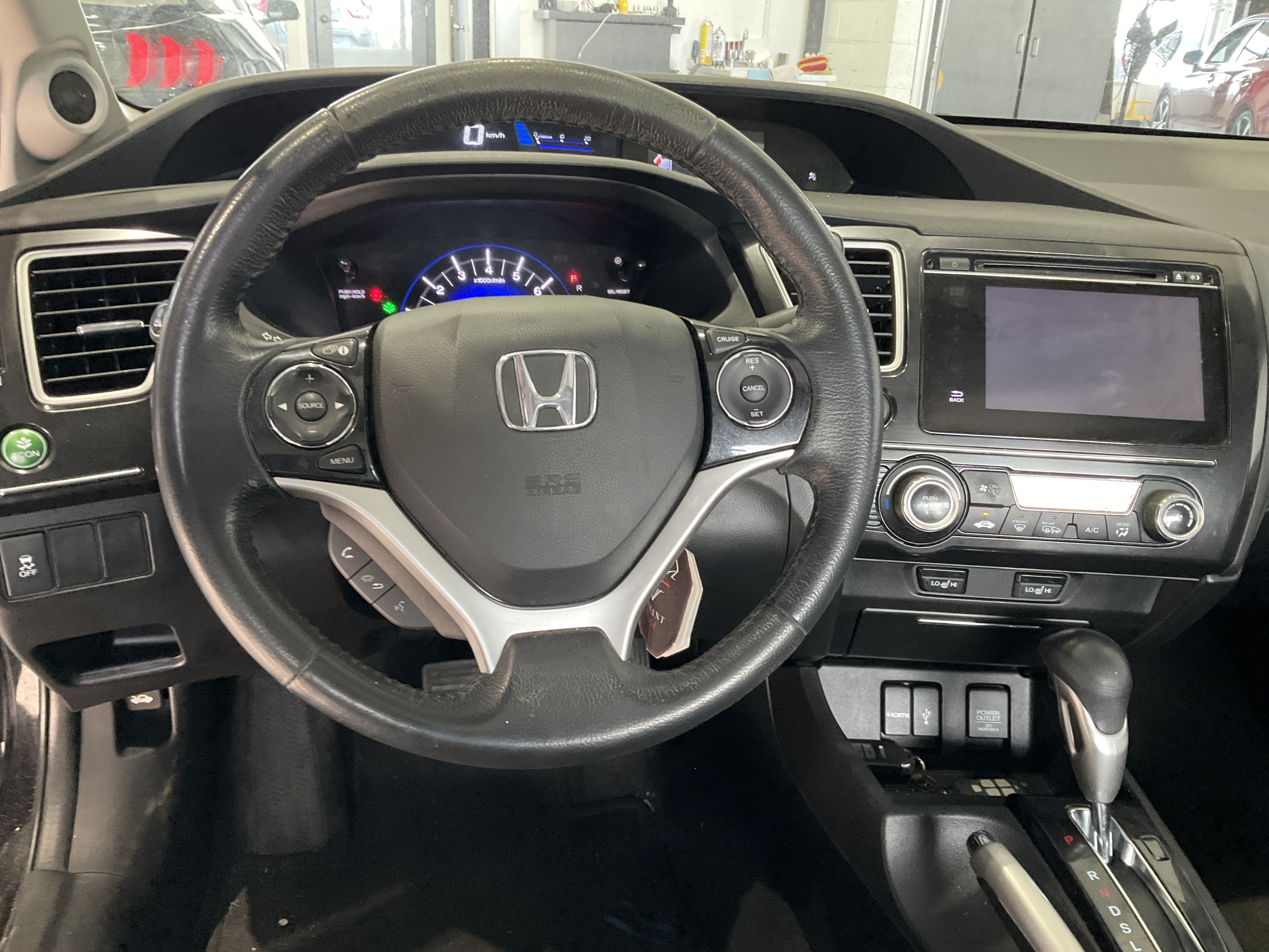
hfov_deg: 61.7
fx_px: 1063
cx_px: 634
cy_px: 476
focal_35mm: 29
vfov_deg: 48.2
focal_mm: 3
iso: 200
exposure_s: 1/50
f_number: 1.8
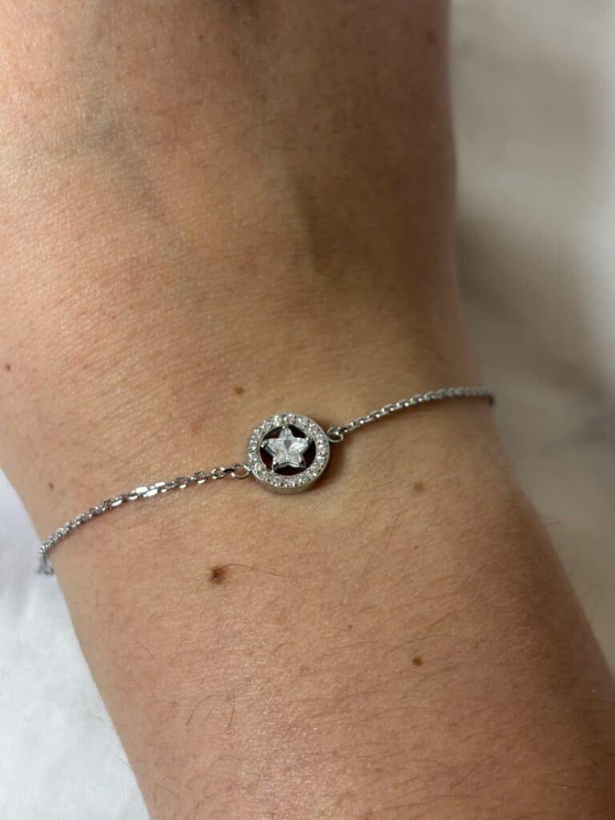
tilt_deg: -74.0
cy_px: 410
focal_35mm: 52
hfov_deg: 28.0
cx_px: 308
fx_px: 1232
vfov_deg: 36.8
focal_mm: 5.96
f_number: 1.6
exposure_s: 1/100
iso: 32
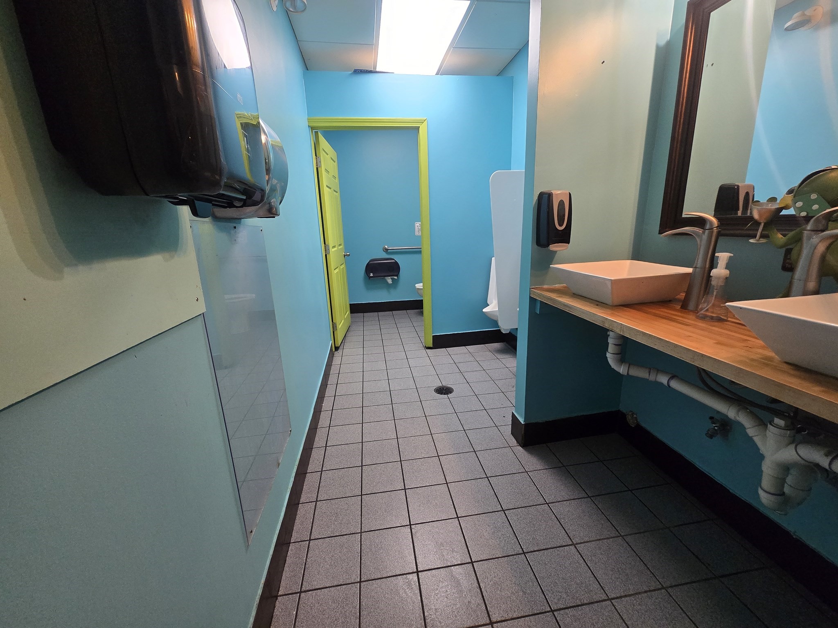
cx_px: 419
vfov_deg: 89.9
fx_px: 315
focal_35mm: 13
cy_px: 314
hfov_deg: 106.2
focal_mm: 2.2
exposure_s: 1/60
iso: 320
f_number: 2.2
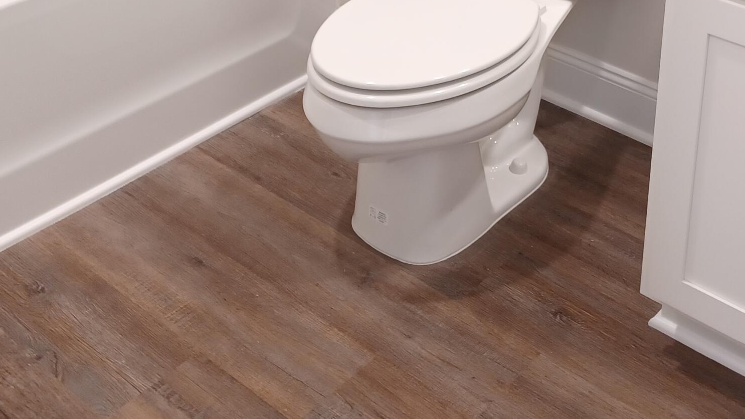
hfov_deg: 37.4
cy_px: -77
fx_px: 1087
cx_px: 504
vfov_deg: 20.5
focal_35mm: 55
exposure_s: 1/15
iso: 200
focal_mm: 4.6
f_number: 1.8
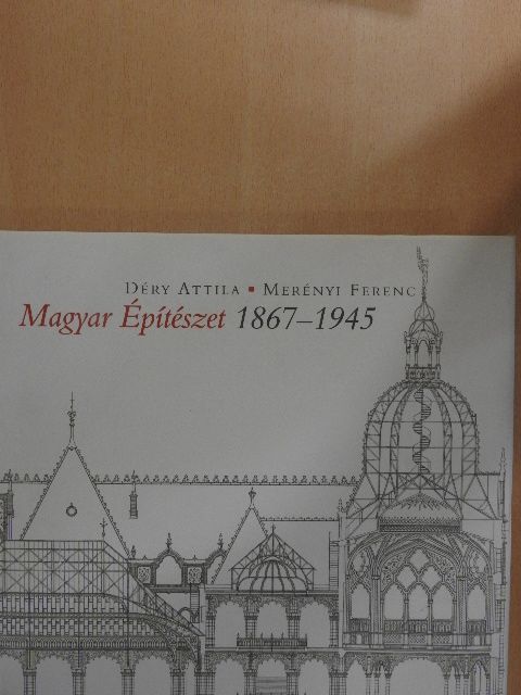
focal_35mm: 30
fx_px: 602
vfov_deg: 60.0
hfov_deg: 46.8
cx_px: 260
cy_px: 348
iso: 400
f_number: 3.5
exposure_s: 1/30
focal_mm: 5.4
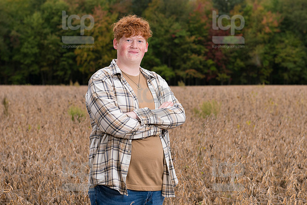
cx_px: 153
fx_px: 670
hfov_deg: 25.8
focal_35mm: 79
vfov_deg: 17.4
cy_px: 87
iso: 100
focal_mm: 60
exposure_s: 1/250
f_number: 4.5
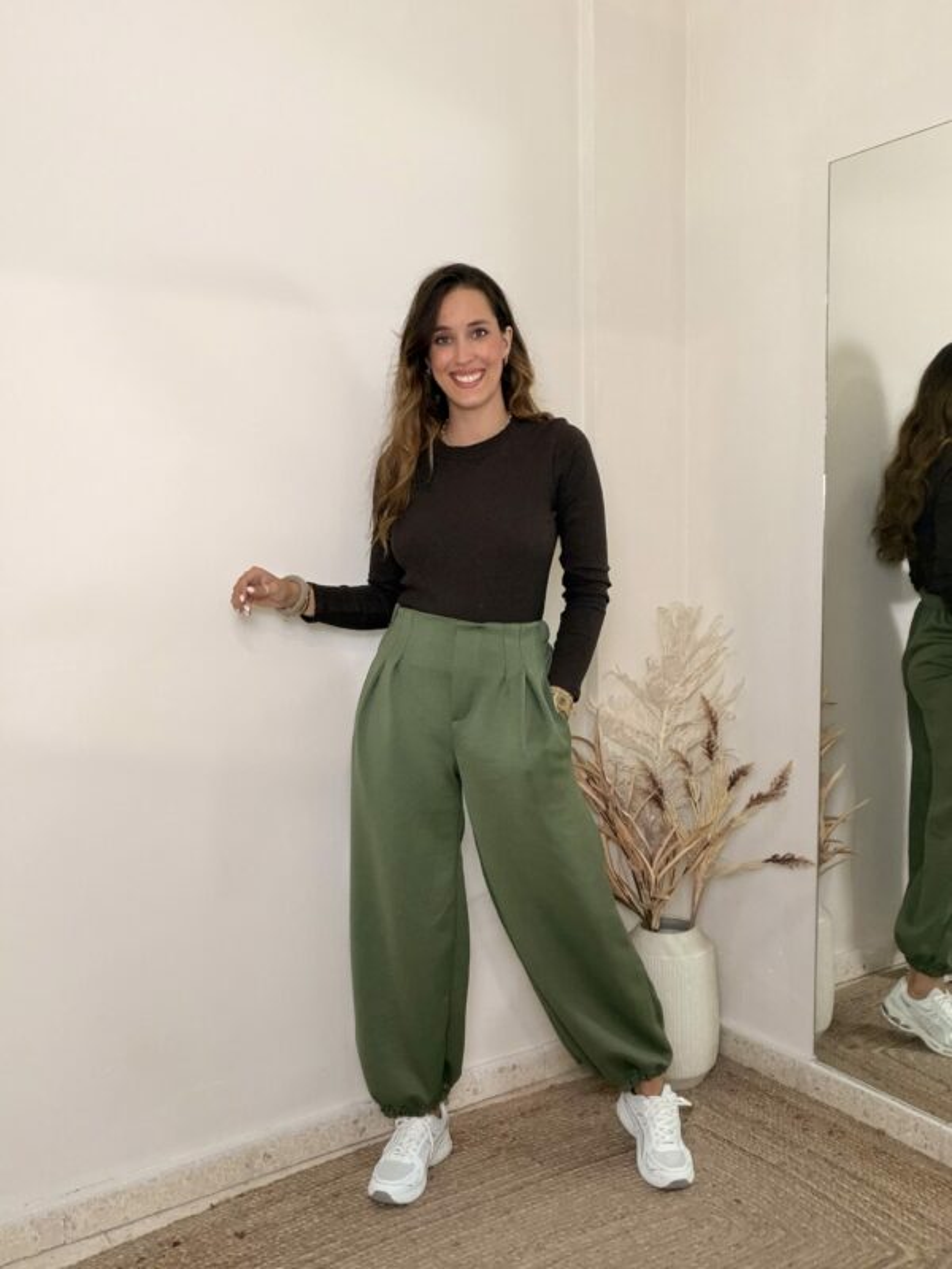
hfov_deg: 46.8
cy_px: 634
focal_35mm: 30
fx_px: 1100
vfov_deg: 60.0
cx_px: 476
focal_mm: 2.71
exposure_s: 1/60
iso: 160
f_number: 1.9
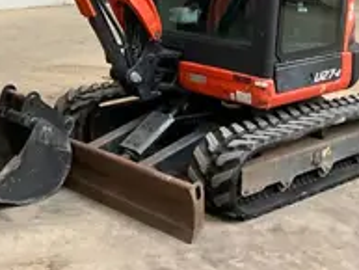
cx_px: 58
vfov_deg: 20.2
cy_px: 43
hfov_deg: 26.4
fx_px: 747
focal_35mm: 72
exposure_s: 1/60
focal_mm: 3
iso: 160
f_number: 1.8
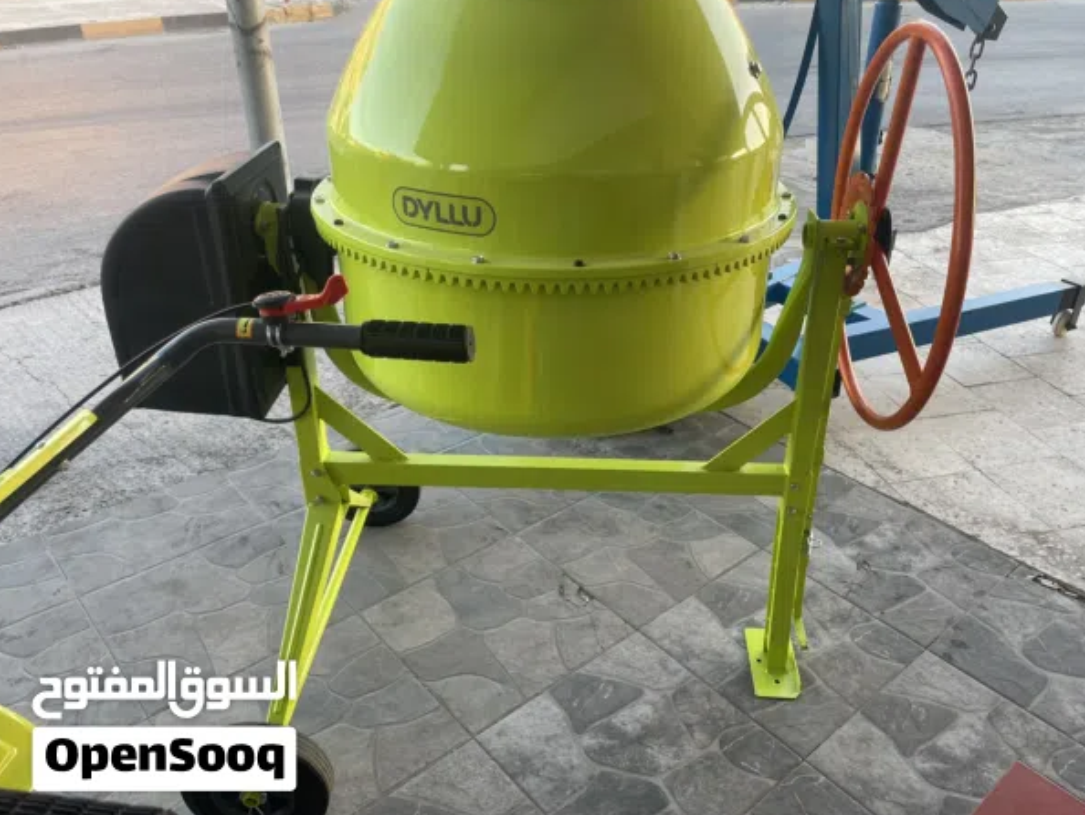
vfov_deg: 49.8
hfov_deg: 63.4
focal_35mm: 28
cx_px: 572
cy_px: 397
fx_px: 878
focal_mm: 4.2
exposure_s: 1/121
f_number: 1.6
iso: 64
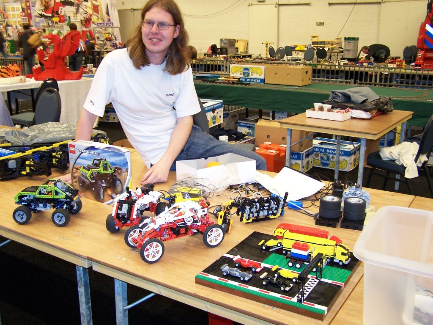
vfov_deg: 37.7
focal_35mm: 38
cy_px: 162
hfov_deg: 49.0
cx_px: 216
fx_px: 475
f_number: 2.8
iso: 140
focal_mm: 6.3
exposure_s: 1/6
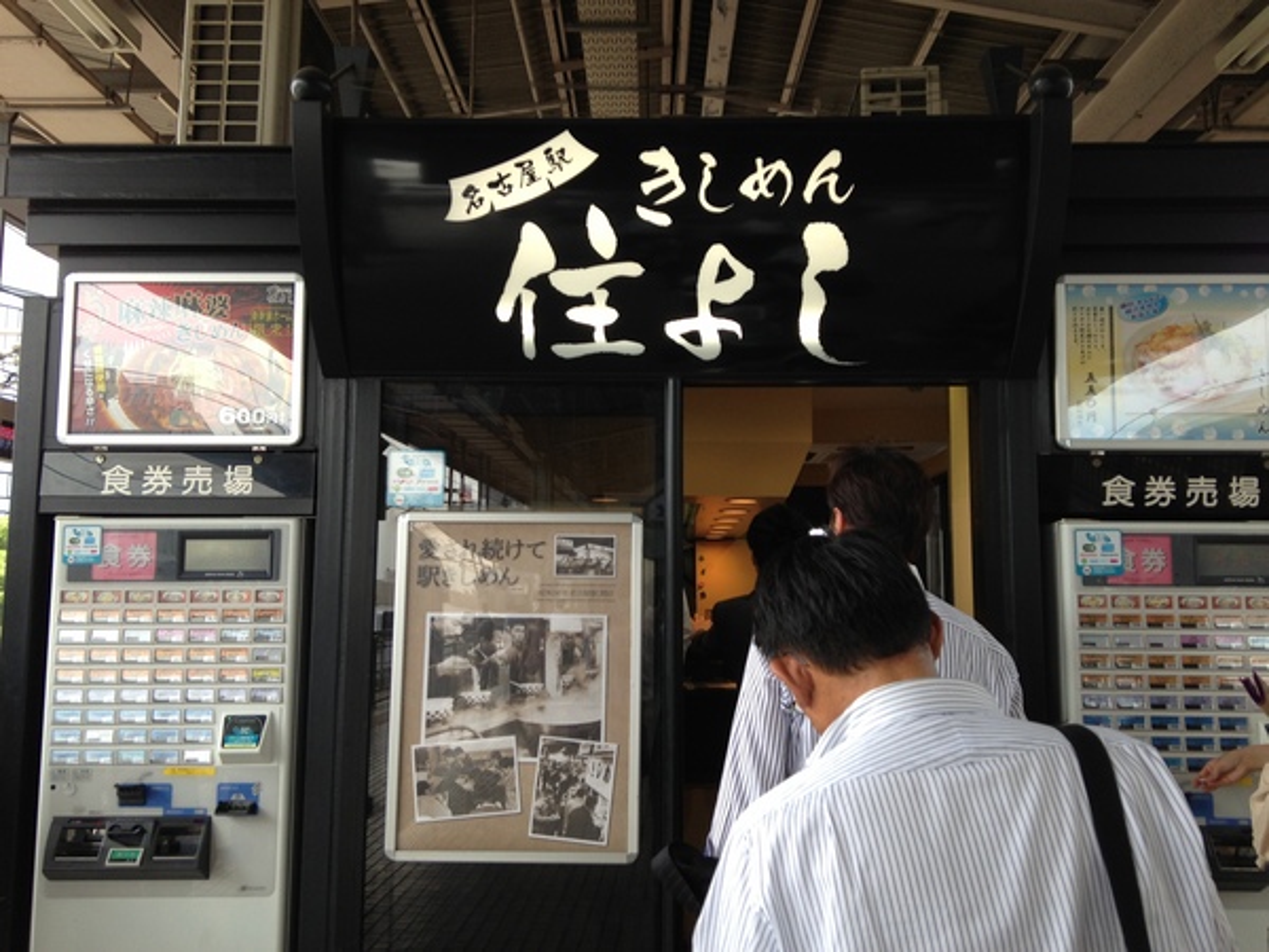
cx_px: 634
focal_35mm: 33
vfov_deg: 42.9
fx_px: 1210
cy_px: 476
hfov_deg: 55.4
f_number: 2.4
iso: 50
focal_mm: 4.13
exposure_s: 1/156
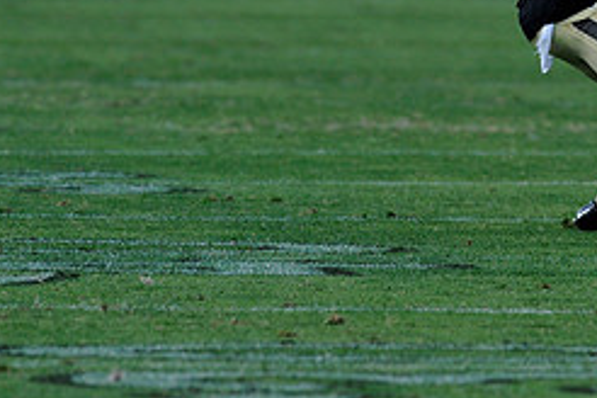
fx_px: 15620
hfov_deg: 2.2
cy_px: -16
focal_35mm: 942
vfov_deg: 1.5
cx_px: 459
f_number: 5
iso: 1000
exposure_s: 1/1250
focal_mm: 400
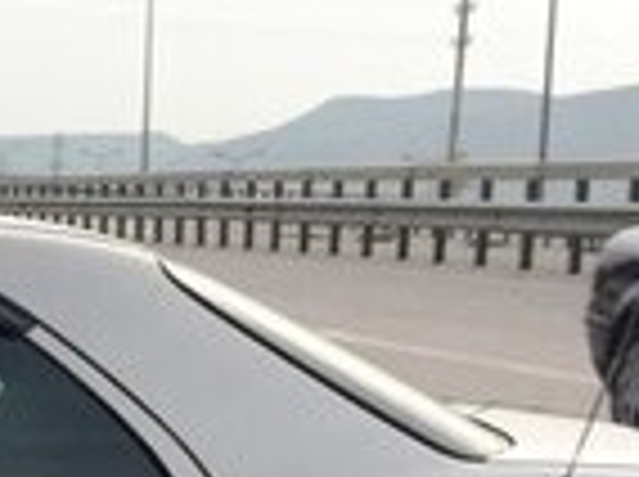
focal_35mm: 135
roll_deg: -1.3
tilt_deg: -15.3
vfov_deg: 10.3
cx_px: -459
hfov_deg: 13.4
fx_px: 2488
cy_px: 884
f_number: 2.2
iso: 32
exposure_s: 1/119
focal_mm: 4.15
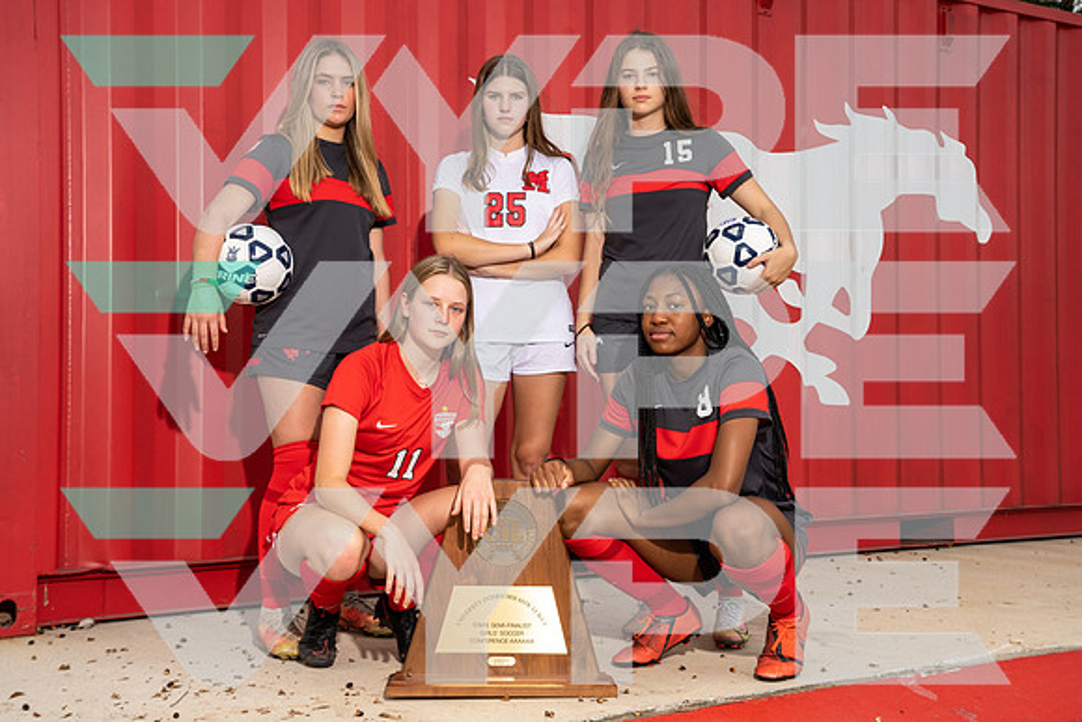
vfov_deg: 30.5
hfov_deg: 44.5
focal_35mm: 44
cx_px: 541
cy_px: 361
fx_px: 1323
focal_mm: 44
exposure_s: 1/250
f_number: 8
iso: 200
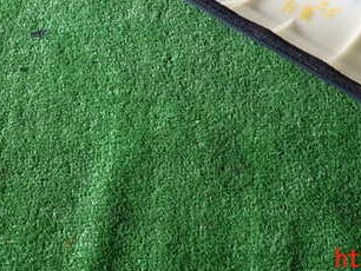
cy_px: 9
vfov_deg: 28.2
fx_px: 511
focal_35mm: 49
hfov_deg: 38.3
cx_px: 248
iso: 100
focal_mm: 4.5
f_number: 2
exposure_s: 1/60
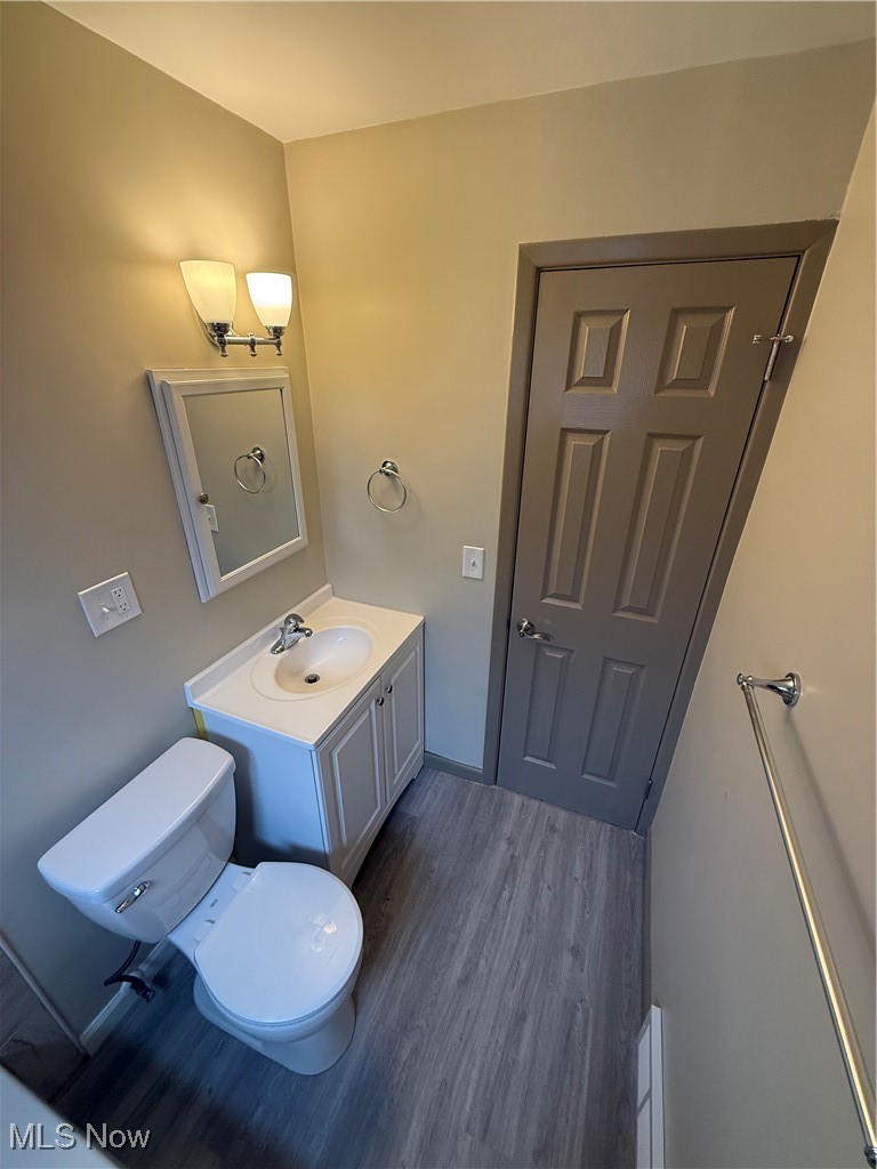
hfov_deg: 85.7
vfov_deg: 102.1
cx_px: 438
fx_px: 473
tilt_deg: -25.6
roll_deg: -0.6
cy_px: 584
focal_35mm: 14
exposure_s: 1/120
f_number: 2.2
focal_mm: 2.22
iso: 160
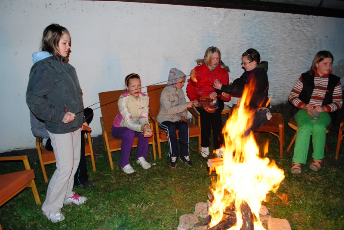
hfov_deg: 67.3
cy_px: 115
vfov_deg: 48.1
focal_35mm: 27
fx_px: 258
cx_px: 172
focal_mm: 18
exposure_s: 1/60
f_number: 5
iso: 800
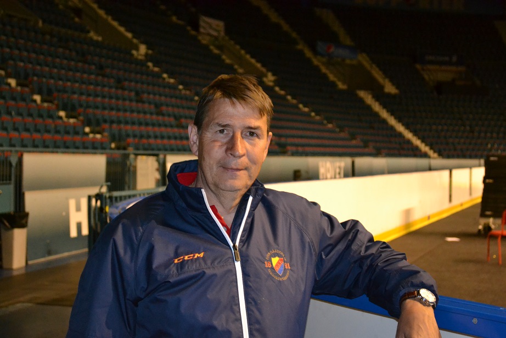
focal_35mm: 66
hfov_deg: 30.5
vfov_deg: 20.6
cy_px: 169
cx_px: 253
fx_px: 928
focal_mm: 44
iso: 3200
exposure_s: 1/60
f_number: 5.3
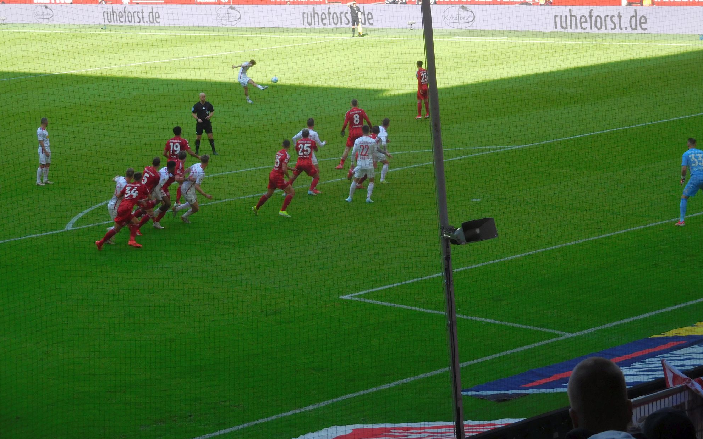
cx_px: 349
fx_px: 2050
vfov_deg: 12.2
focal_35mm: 107
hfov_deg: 19.5
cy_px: 190
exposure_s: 1/250
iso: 160
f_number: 4.8
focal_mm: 17.8
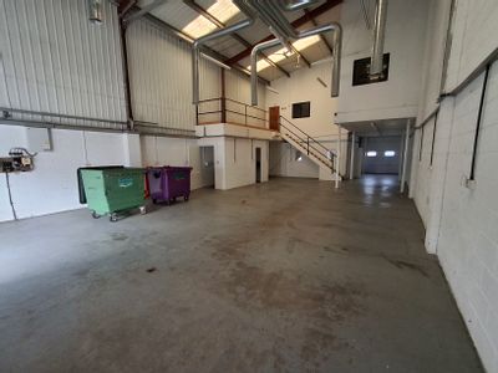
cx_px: 249
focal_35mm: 16
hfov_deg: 94.5
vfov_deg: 78.1
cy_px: 186
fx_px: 230
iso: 160
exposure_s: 1/50
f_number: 2.2
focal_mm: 1.64
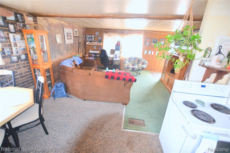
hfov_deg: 100.4
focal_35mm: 15
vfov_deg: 77.3
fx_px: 96
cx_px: 115
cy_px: 76
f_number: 3.5
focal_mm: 10
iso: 1100
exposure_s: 1/60
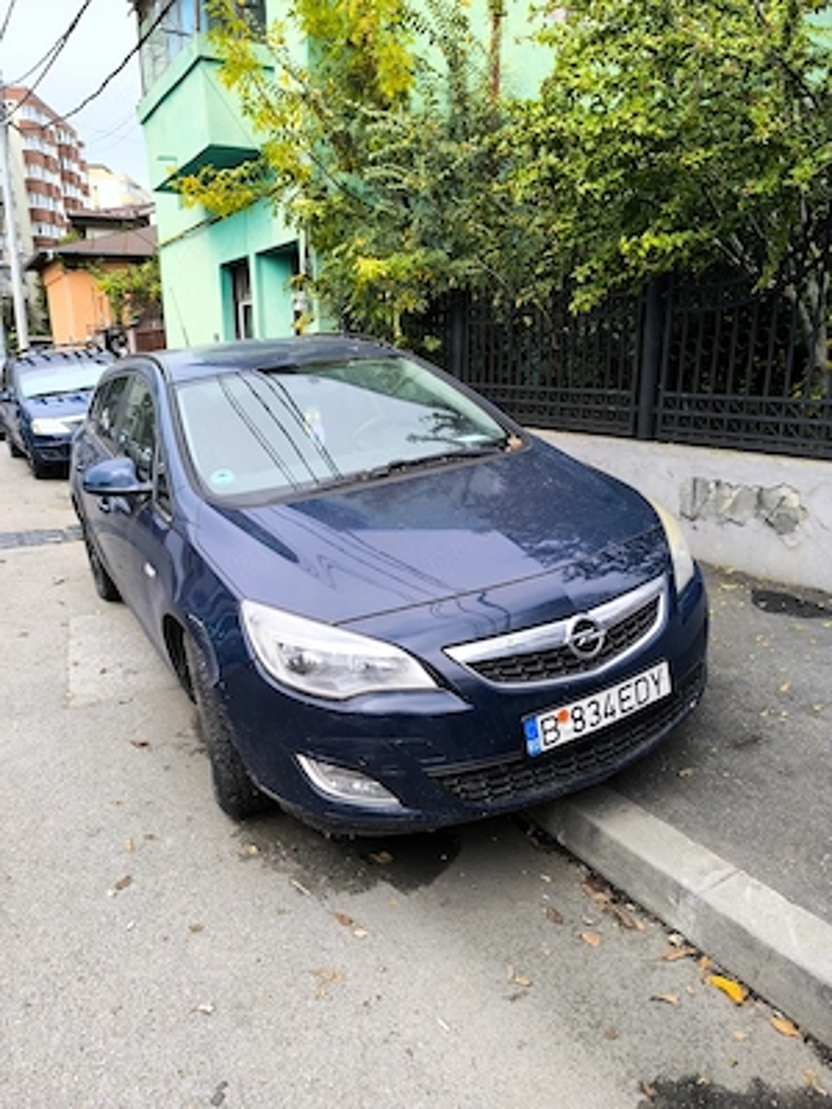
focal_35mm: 23
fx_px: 737
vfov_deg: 73.9
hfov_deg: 58.9
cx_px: 416
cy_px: 554
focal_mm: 6.14
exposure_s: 1/338
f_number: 1.65
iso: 50
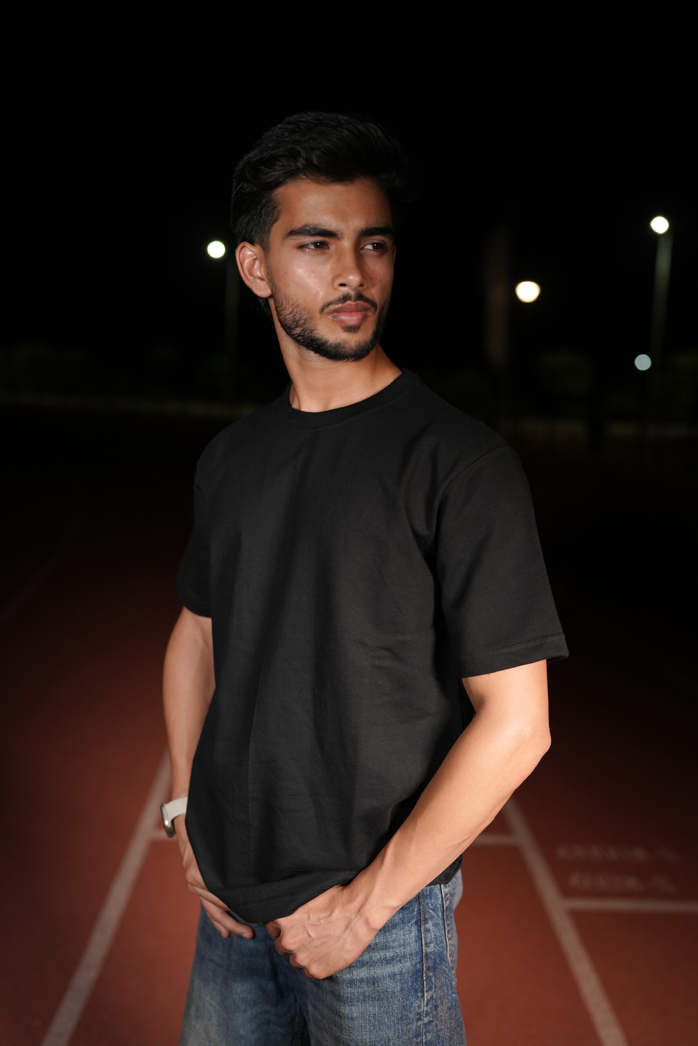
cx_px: 349
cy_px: 523
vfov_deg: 54.4
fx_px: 1018
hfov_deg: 37.9
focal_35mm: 35
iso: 500
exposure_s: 1/160
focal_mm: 35
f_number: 2
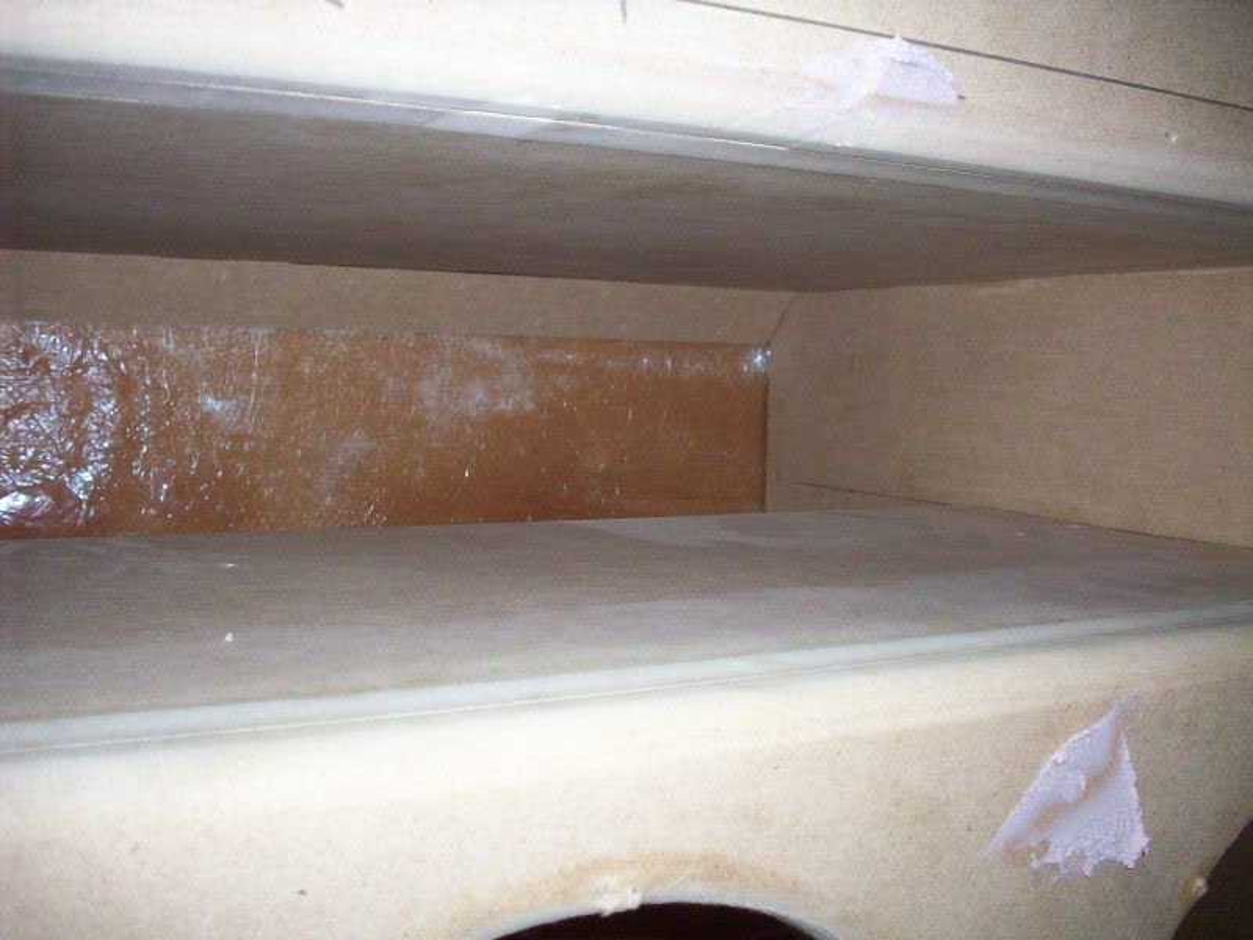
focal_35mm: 37
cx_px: 626
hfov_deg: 50.1
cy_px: 470
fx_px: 1339
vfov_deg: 38.7
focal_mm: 6.2
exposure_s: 1/64
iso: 200
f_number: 2.8
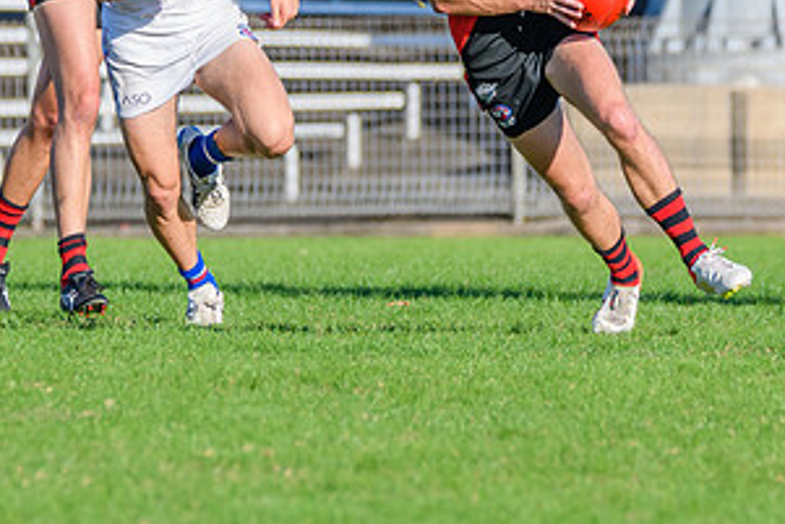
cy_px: 201
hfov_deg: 1.8
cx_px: 232
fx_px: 25436
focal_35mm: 1166
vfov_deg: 1.2
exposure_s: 1/2000
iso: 800
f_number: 7.1
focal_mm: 360
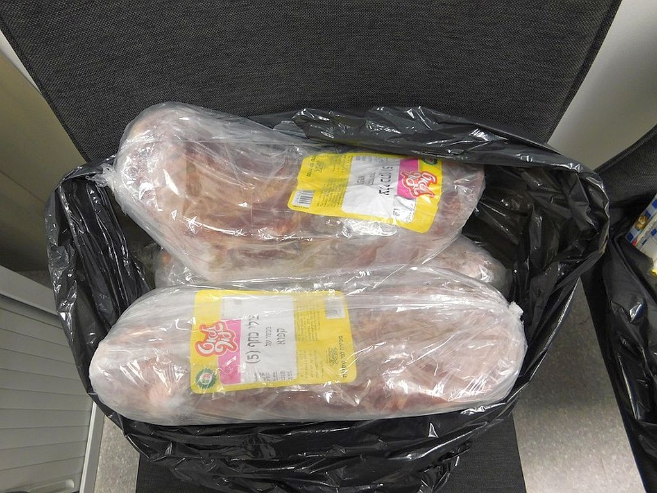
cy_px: 246
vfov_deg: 58.9
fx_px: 437
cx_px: 328
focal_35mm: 23
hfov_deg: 73.9
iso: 160
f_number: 3
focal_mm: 4
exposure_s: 1/30
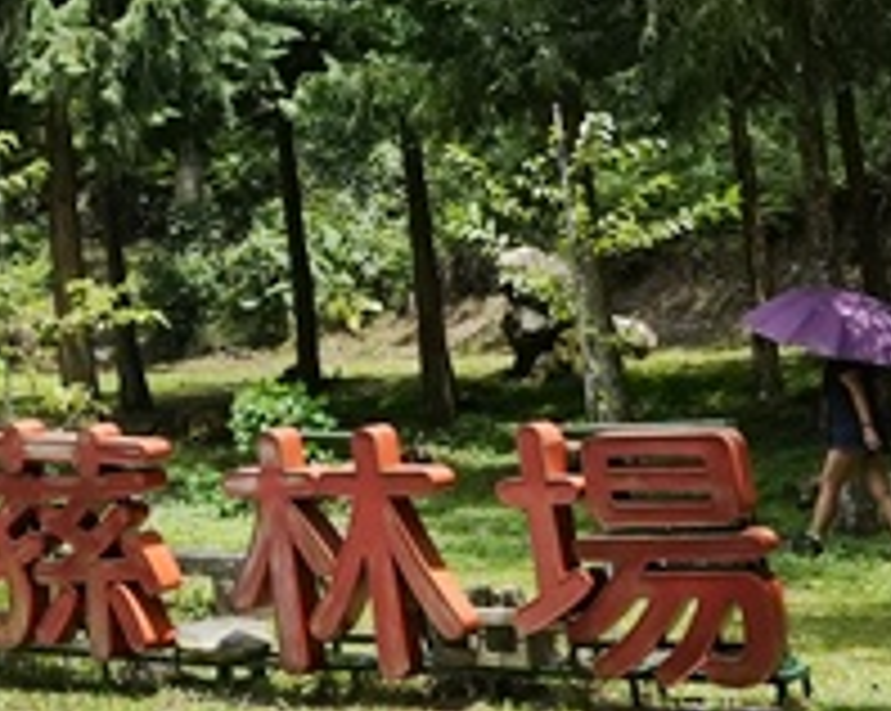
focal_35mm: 102
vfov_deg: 14.2
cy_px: -340
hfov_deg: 16.6
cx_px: -567
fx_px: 2687
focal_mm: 14
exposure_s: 1/2000
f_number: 8
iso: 1250
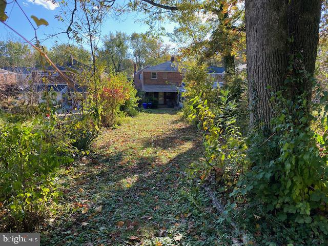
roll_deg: -1.5
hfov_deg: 67.3
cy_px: 123
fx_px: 246
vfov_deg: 53.1
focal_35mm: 26
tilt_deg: -7.3
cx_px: 164
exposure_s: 1/517
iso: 32
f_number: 1.8
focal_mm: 4.25
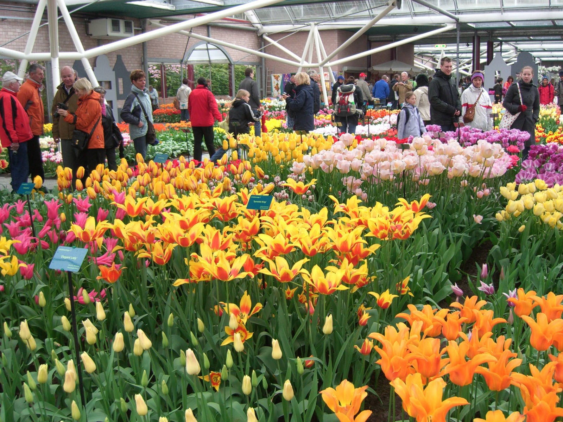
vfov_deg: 37.7
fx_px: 618
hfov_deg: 49.0
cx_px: 282
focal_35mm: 38
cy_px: 211
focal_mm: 7.9
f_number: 2.8
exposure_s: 1/125
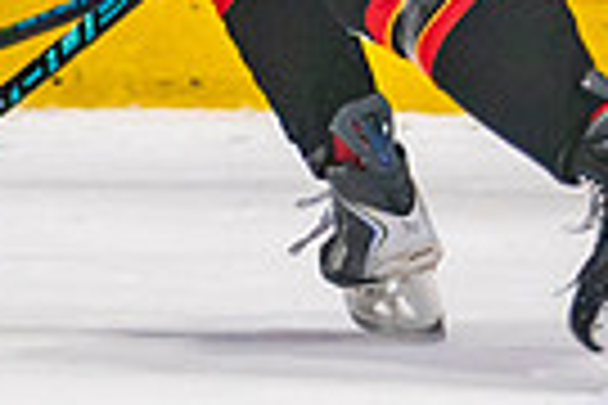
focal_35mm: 1265
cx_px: 259
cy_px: -5
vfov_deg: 1.1
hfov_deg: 1.6
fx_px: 21363
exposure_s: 1/640
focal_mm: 125
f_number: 2.8
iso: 800
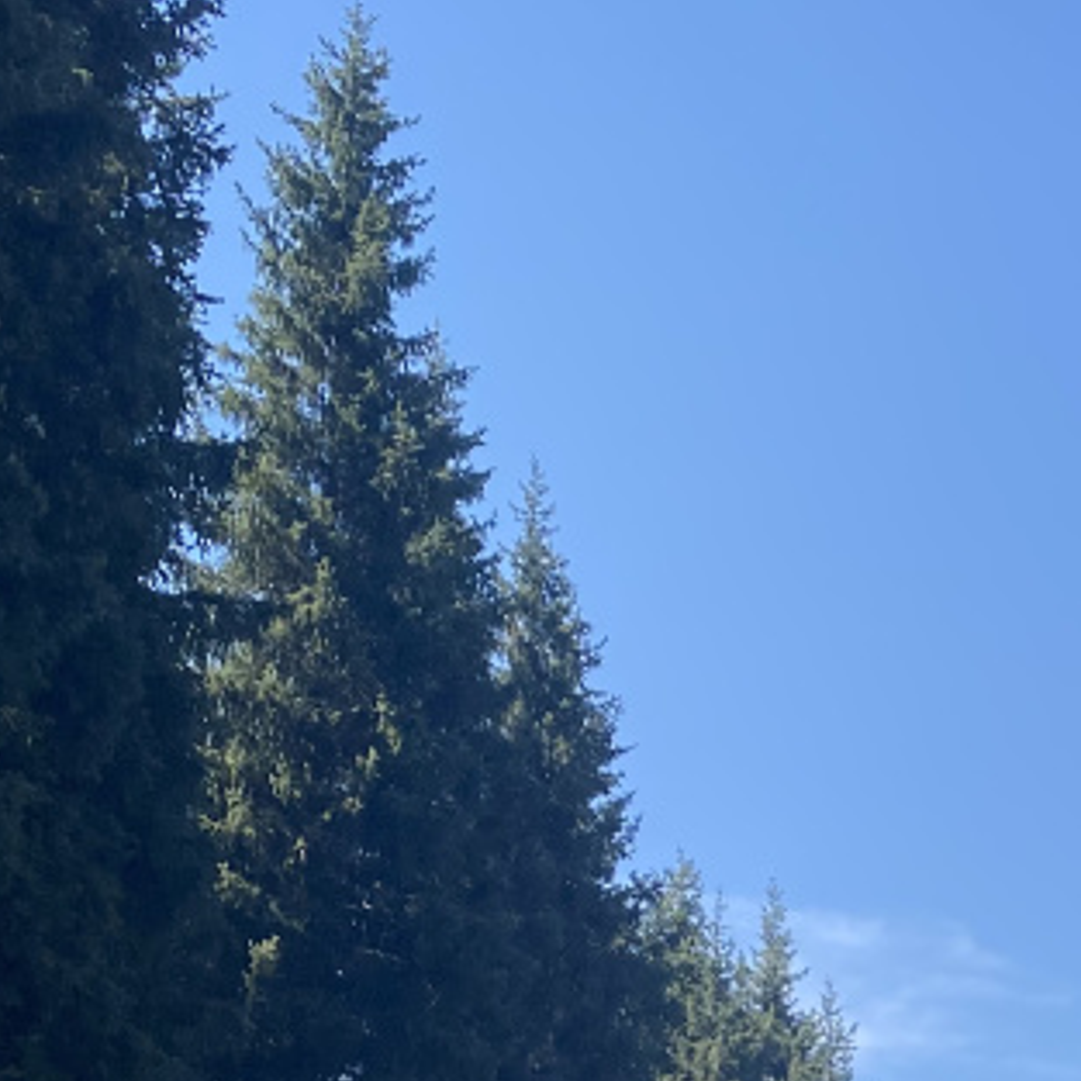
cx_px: 1716
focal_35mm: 88
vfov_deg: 18.4
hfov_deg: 17.4
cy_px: 1385
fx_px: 3109
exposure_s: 1/1704
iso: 32
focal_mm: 4.25
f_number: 1.8
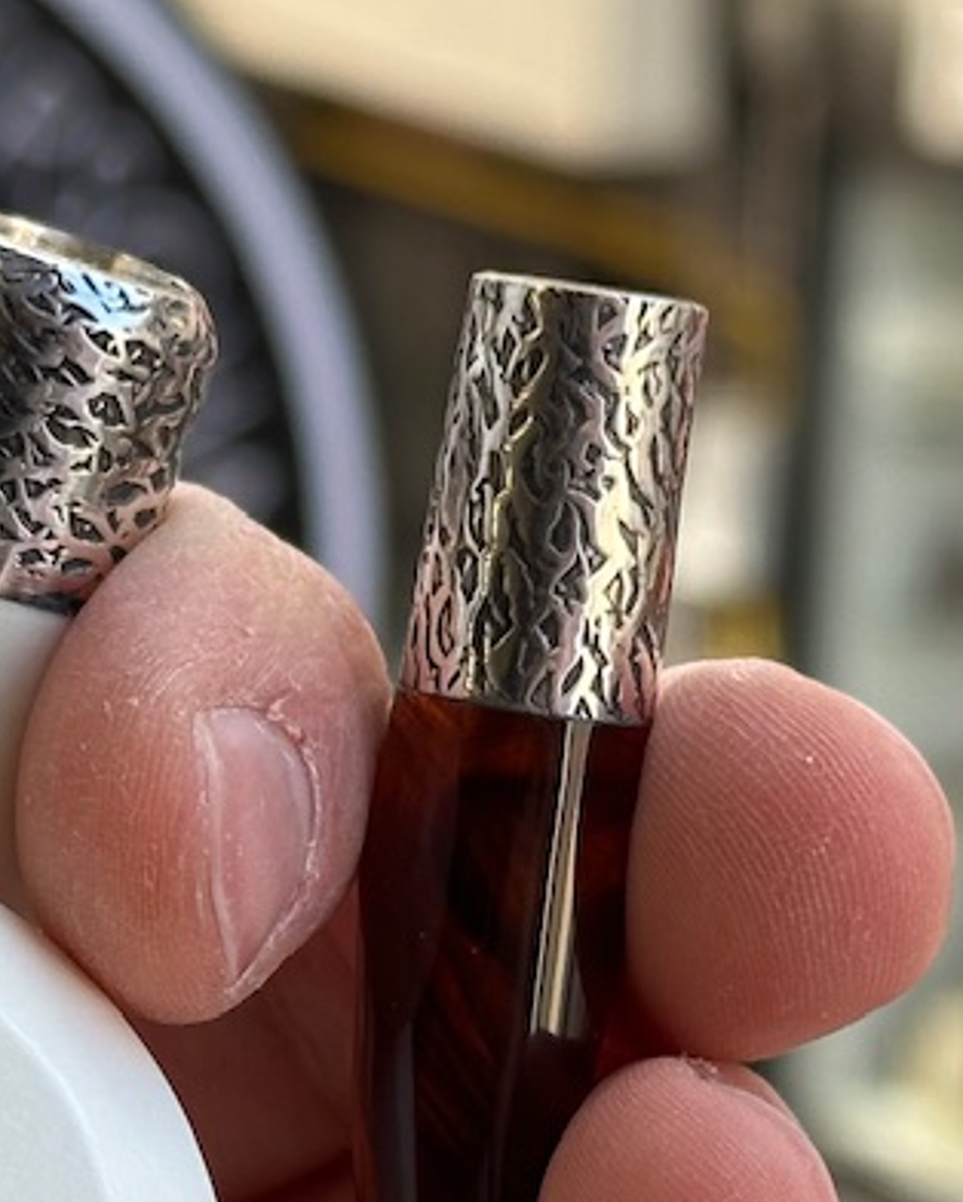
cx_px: 374
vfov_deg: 12.5
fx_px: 5447
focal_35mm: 153
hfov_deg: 10.1
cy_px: 1003
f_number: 1.78
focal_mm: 6.86
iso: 64
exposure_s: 1/501
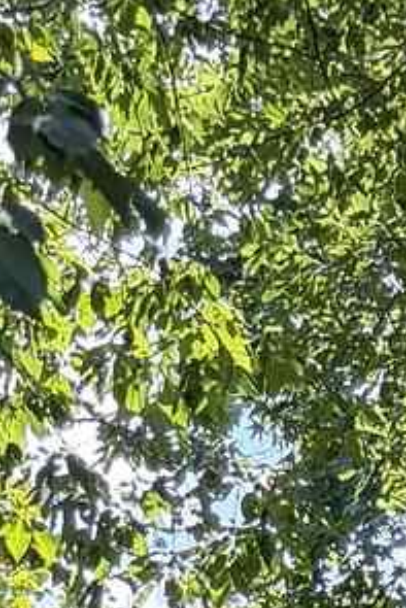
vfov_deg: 8.6
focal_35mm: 195
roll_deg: +1.4
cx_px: 1086
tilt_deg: -1.7
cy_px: 1876
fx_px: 3295
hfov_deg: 6.6
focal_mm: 6.76
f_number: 1.78
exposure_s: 1/584
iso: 100
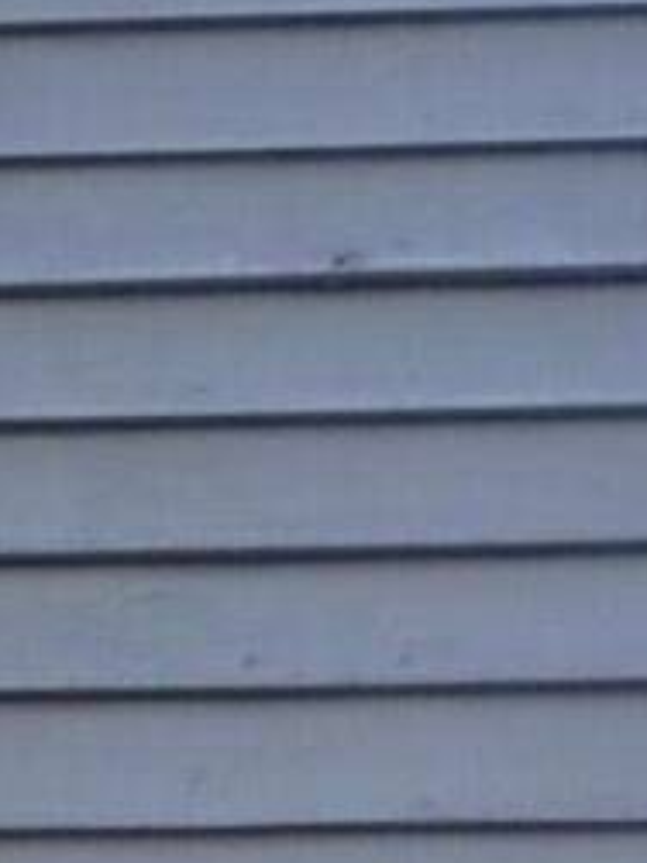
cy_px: 2259
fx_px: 4764
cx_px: -1452
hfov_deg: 6.8
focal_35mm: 191
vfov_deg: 9.0
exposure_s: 1/169
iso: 50
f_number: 1.8
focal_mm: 5.23
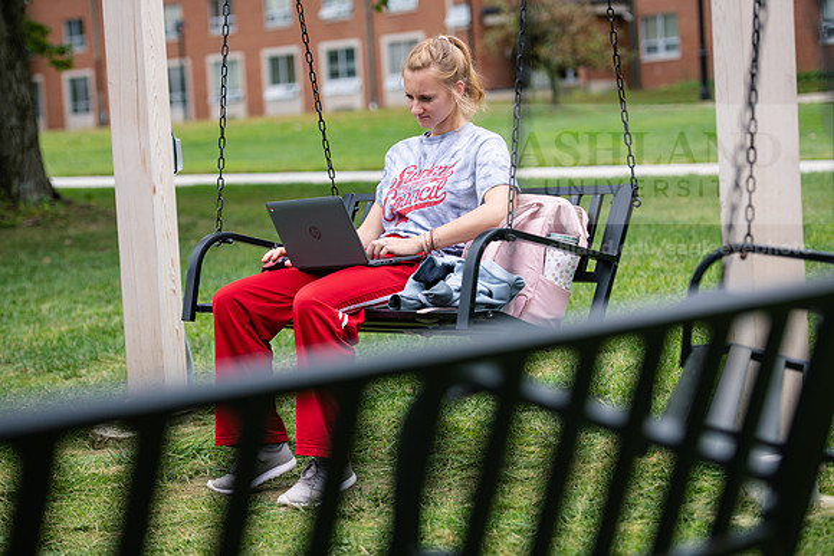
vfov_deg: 14.9
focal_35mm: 92
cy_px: 278
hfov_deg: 22.1
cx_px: 417
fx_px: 2132
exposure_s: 1/500
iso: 160
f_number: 3.2
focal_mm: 92
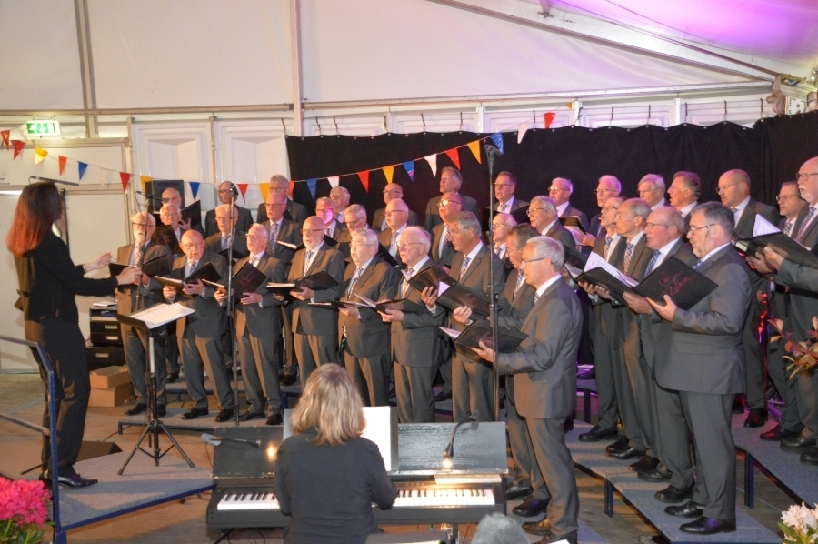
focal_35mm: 39
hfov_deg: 49.6
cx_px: 409
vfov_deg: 34.1
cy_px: 272
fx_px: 885
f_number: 3.8
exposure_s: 1/60
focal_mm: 26
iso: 2500
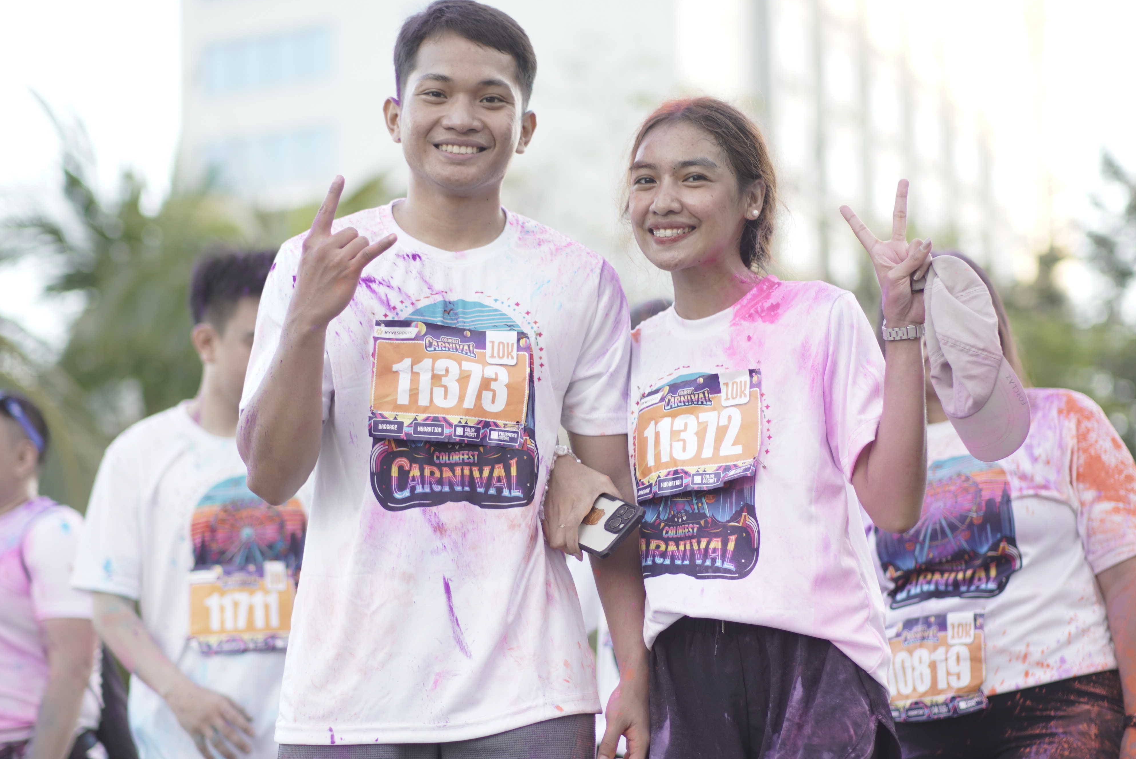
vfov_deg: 15.2
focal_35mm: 90
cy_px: 380
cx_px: 580
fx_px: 2841
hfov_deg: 22.6
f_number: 1.4
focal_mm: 56
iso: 125
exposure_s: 1/250
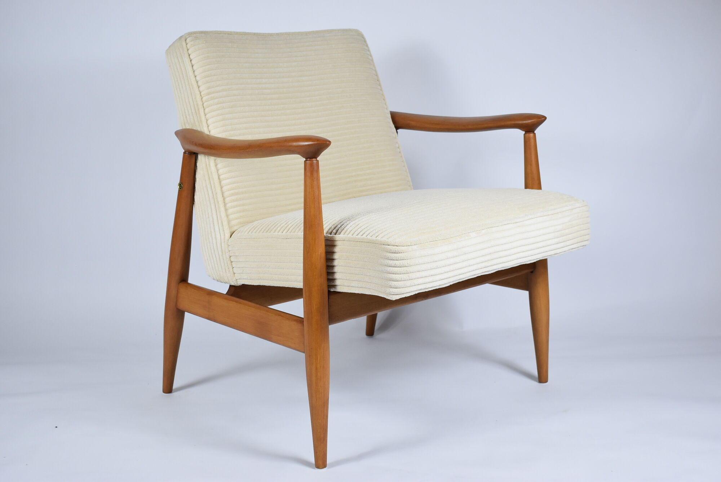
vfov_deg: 26.5
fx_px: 1022
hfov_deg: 38.9
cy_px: 241
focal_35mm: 51
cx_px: 360
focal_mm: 34
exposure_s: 1/125
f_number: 5
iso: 800
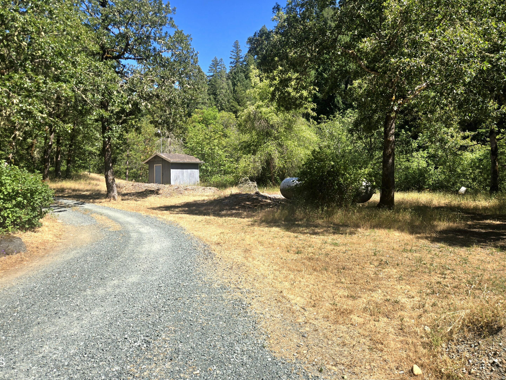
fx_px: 351
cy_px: 182
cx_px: 244
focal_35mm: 24
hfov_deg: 71.6
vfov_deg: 56.8
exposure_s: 1/1429
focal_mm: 5.4
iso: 25
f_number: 1.8
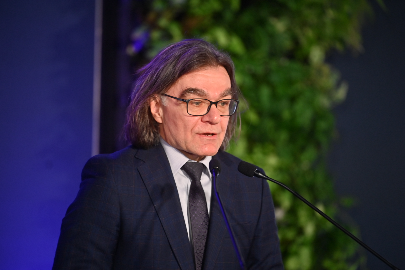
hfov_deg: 11.4
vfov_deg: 7.6
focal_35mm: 180
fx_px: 2025
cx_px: 202
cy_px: 135
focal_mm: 180
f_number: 2.8
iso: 720
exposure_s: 1/400
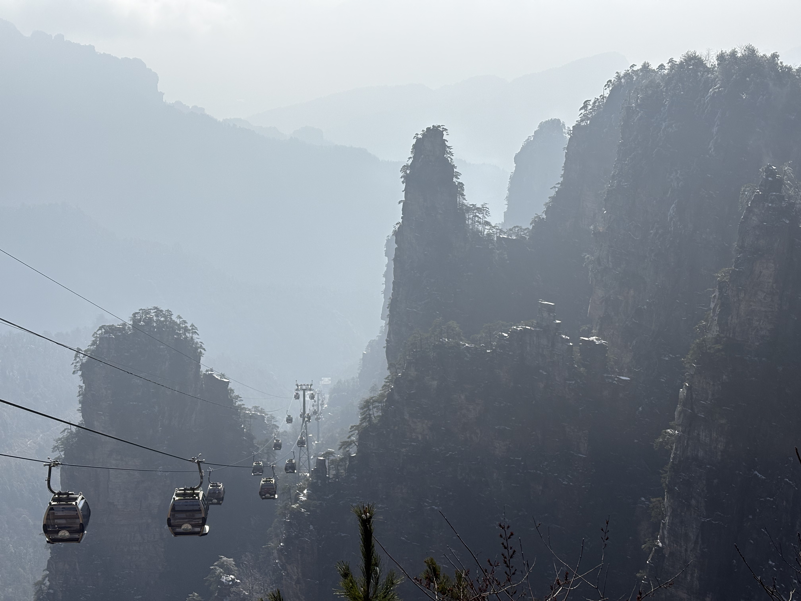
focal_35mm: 52
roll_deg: -1.1
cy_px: 300
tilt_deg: -14.9
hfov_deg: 36.8
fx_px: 1203
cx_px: 400
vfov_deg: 28.0
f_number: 1.6
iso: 25
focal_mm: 5.96
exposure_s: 1/5348
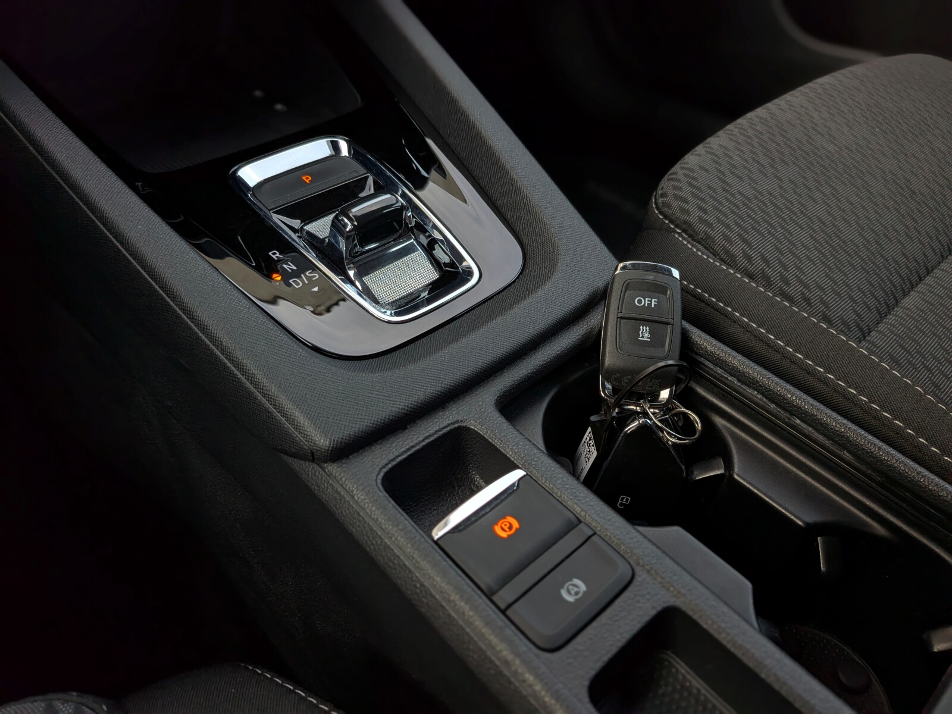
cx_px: 476
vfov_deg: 56.8
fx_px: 660
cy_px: 357
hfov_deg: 71.6
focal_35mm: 24
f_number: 1.7
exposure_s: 1/109
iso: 30
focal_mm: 4.53
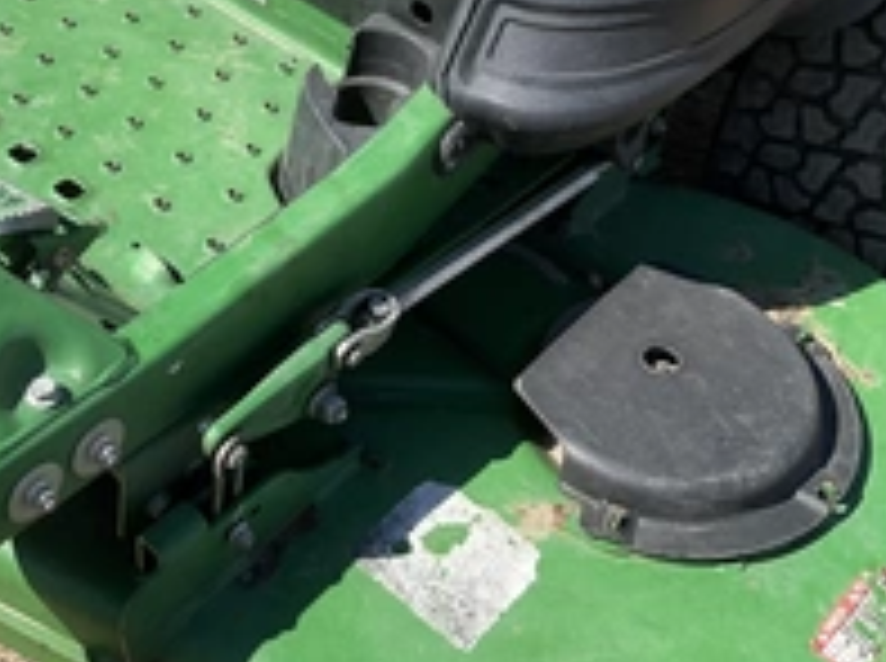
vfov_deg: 24.0
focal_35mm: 59
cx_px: 162
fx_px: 1507
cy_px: 63
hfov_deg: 31.8
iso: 25
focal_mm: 3
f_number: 1.8
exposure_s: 1/1342
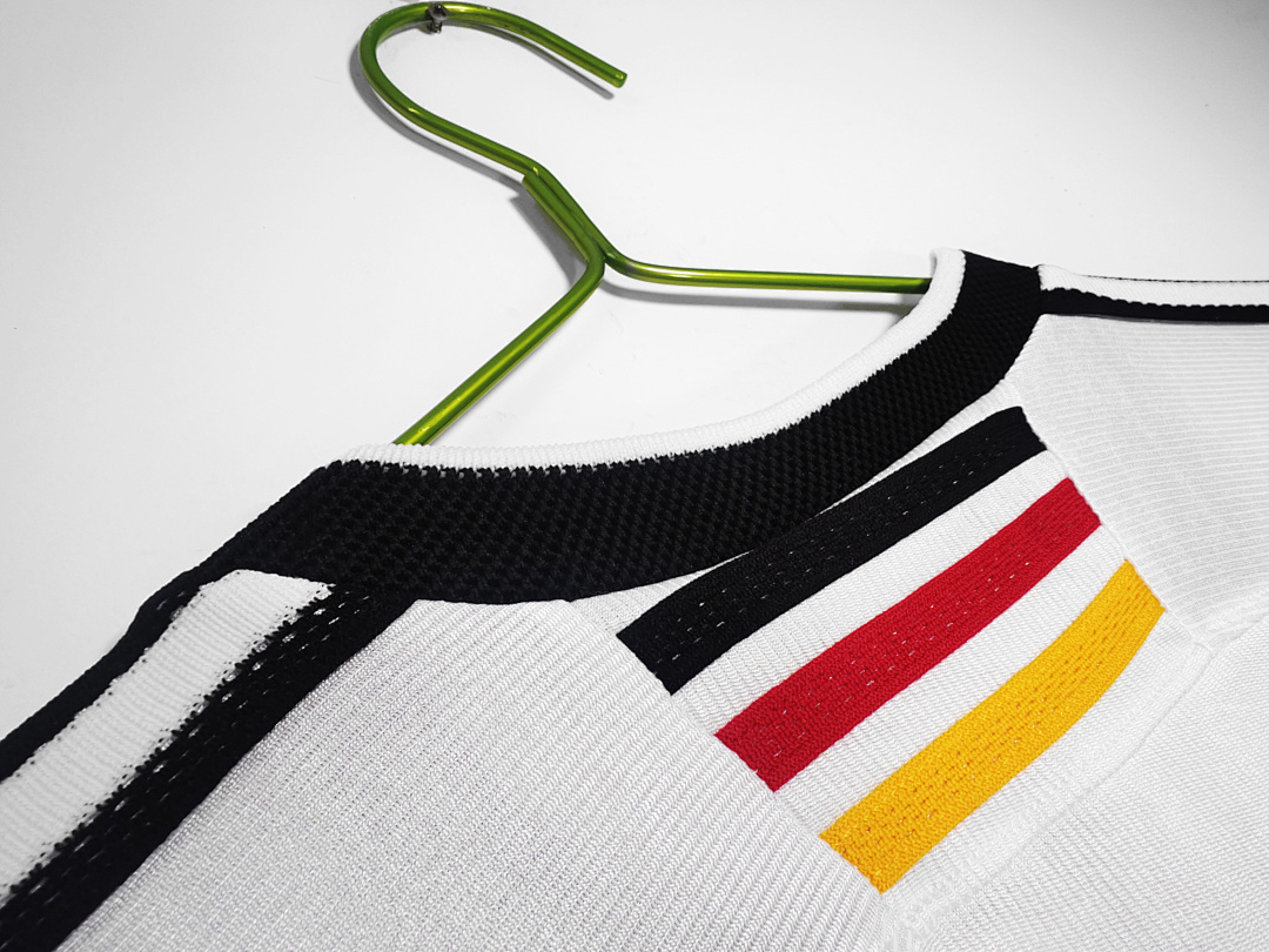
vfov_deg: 58.9
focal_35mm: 23
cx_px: 634
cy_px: 476
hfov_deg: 73.9
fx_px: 843
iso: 174
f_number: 2.2
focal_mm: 2.59
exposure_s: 1/100
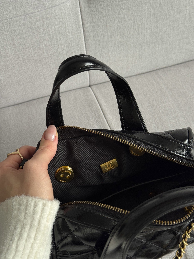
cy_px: 130
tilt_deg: -60.1
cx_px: 97
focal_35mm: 48
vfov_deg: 39.7
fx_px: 359
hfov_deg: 30.3
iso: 100
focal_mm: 6.76
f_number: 1.78
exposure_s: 1/87
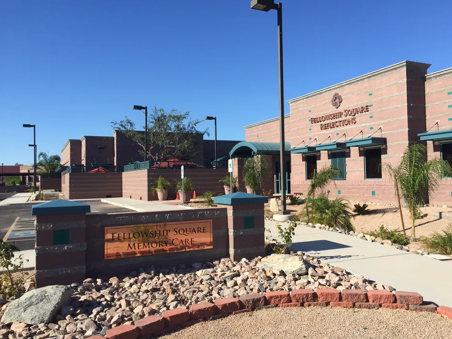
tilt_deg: +1.1
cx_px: 232
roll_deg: +0.0
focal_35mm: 30
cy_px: 166
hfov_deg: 60.0
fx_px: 392
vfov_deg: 46.8
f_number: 2.2
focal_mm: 4.2
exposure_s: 1/1647
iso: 32
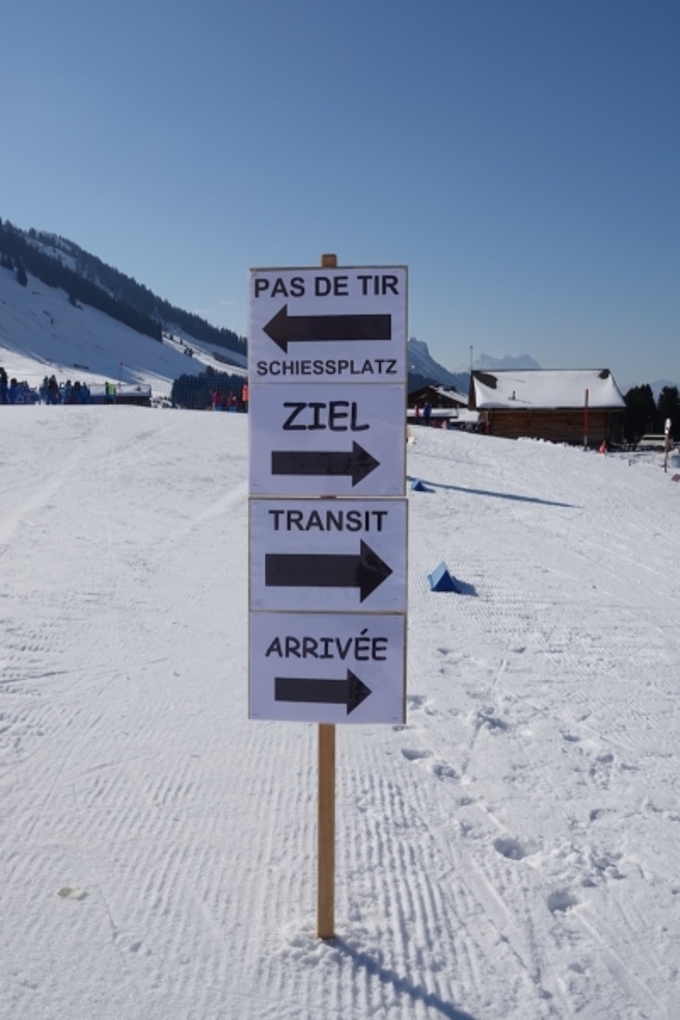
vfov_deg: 53.1
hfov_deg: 36.9
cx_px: 340
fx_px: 1020
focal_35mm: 36
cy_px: 510
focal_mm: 13.31
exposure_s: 1/1000
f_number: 6.3
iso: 100
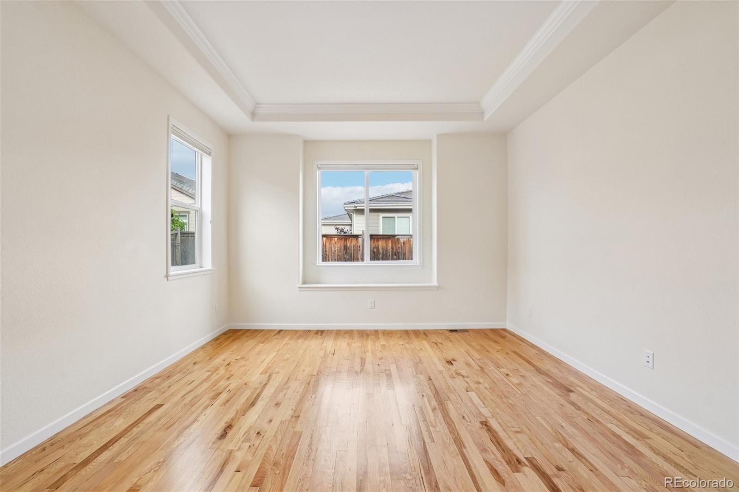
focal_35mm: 15
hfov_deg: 100.4
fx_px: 308
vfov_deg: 77.3
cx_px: 370
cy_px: 246
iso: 400
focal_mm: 10
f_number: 8
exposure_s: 1/50
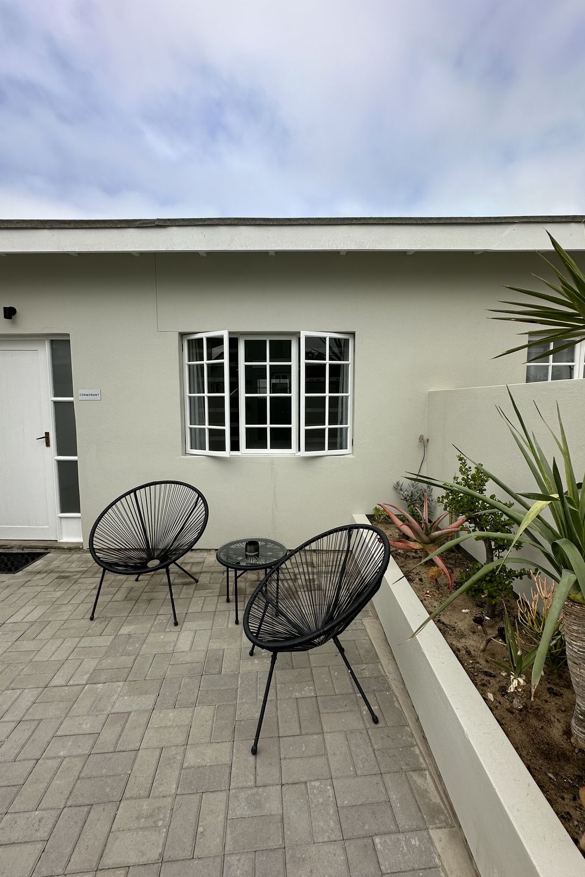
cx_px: 294
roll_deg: +0.2
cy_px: 434
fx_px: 366
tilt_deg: -4.0
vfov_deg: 100.4
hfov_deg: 77.3
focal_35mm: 15
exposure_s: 1/1473
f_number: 2.2
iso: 40
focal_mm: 2.22
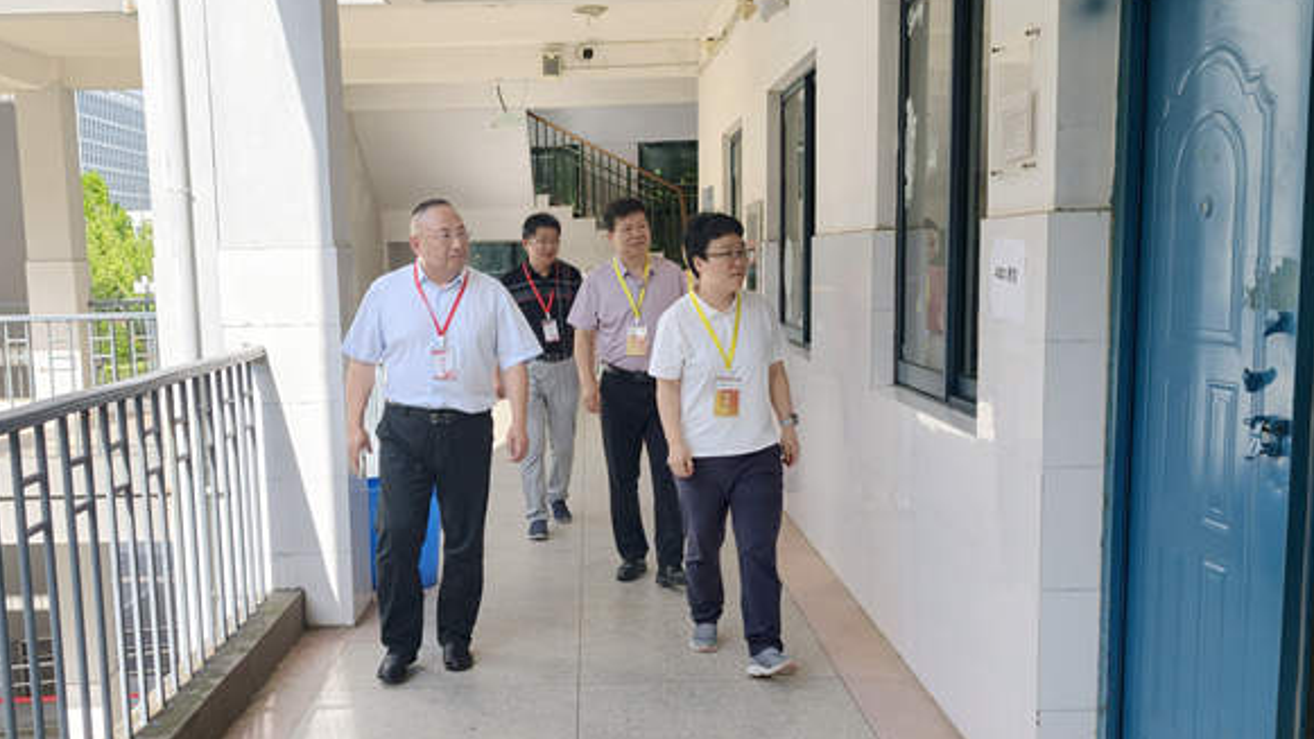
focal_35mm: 27
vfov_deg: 42.9
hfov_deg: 69.9
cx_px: 654
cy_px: 386
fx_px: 941
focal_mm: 7
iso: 72
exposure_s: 1/5988
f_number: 1.57
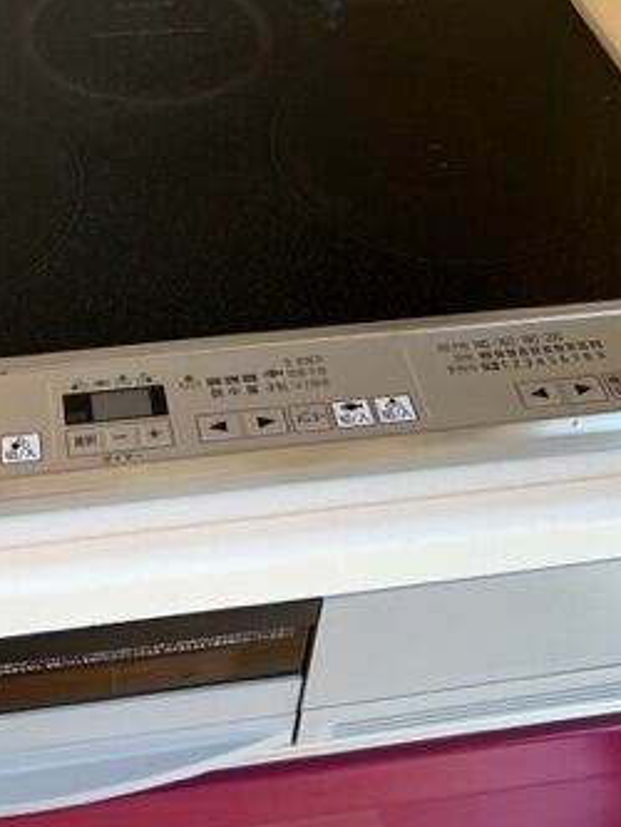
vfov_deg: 37.2
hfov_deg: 28.9
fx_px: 1195
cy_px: 196
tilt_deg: -39.0
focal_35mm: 50
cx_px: 189
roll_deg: -1.9
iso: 125
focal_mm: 5.7
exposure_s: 1/121
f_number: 1.5
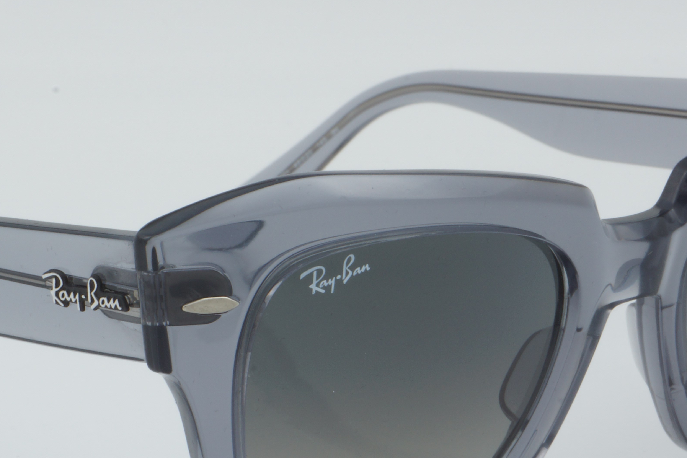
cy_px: 334
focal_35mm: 142
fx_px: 2710
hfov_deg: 14.4
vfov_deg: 9.6
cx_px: 294
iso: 100
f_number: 29
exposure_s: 1/4
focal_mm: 50
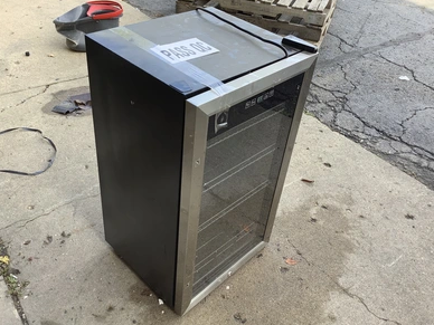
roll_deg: -4.4
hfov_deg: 56.8
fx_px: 401
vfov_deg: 44.2
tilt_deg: -39.0
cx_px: 219
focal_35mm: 32
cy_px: 164
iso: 32
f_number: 2.4
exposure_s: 1/120
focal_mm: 3.3
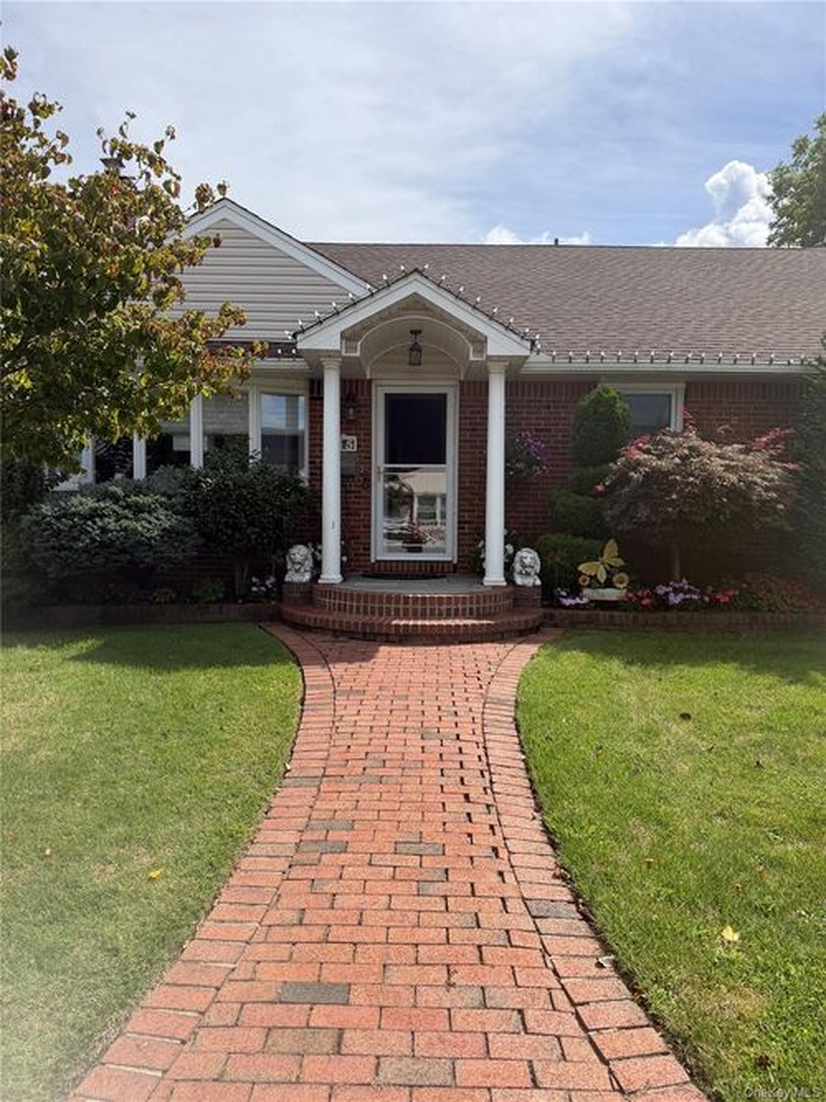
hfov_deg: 56.8
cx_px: 413
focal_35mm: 24
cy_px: 551
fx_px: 764
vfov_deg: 71.6
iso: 80
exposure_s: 1/4673
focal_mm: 6.76
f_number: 1.78
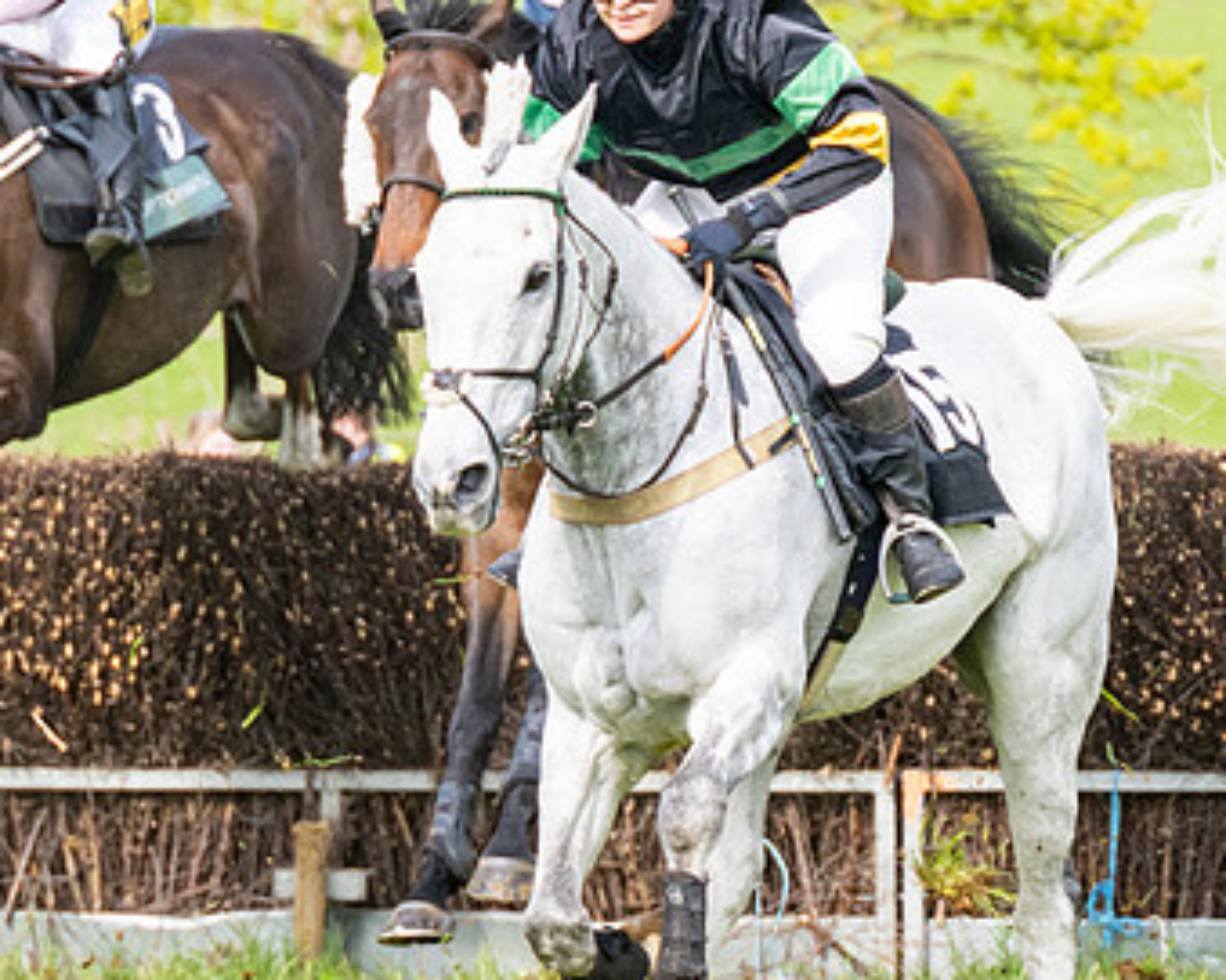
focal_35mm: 386
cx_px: 504
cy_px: 268
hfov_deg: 5.0
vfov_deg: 4.0
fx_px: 14002
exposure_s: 1/2000
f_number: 4
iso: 400
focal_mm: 98
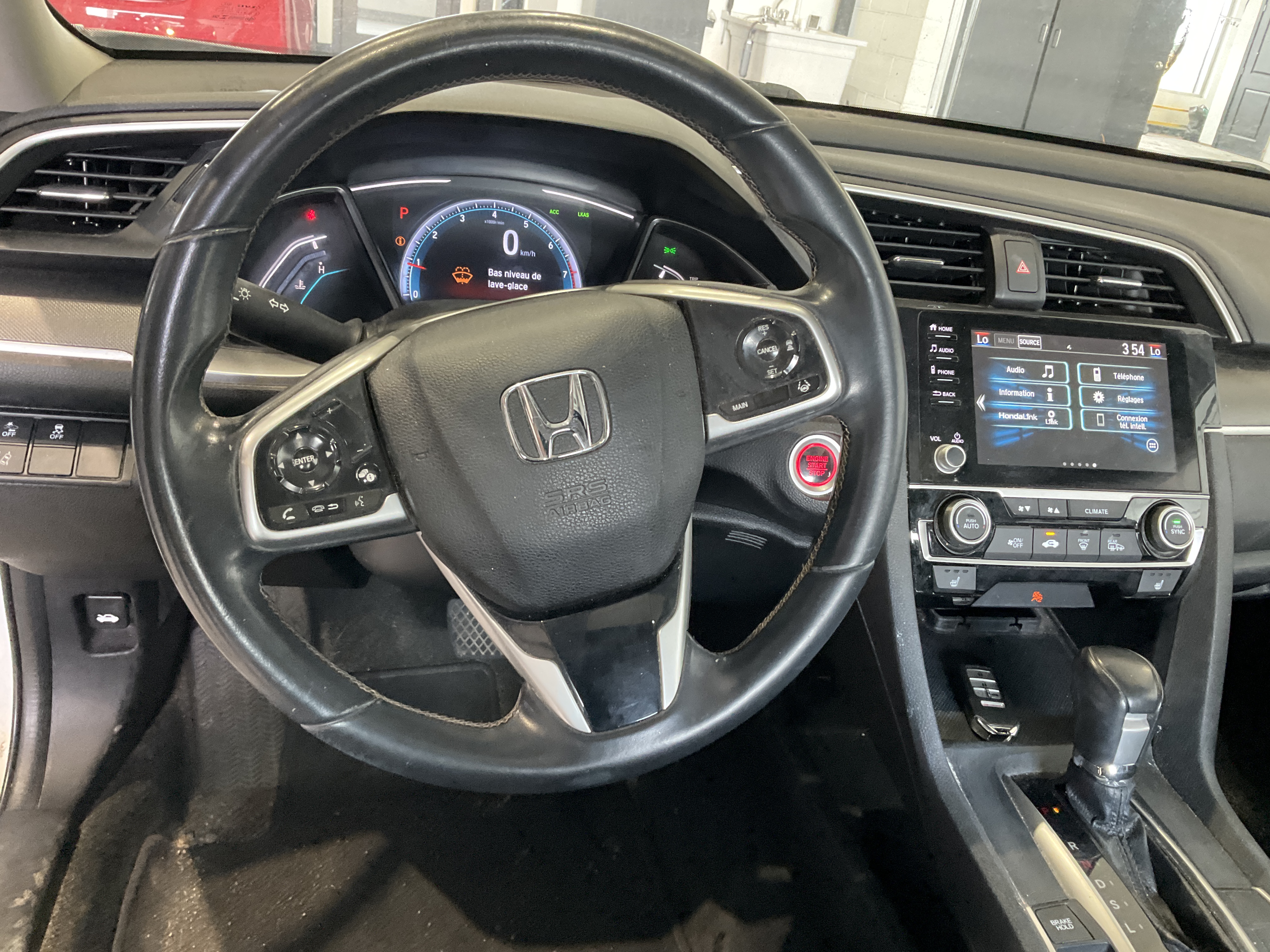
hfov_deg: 61.7
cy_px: 476
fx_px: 1064
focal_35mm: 29
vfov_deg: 48.2
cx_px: 635
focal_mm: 3
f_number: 1.8
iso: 250
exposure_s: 1/60
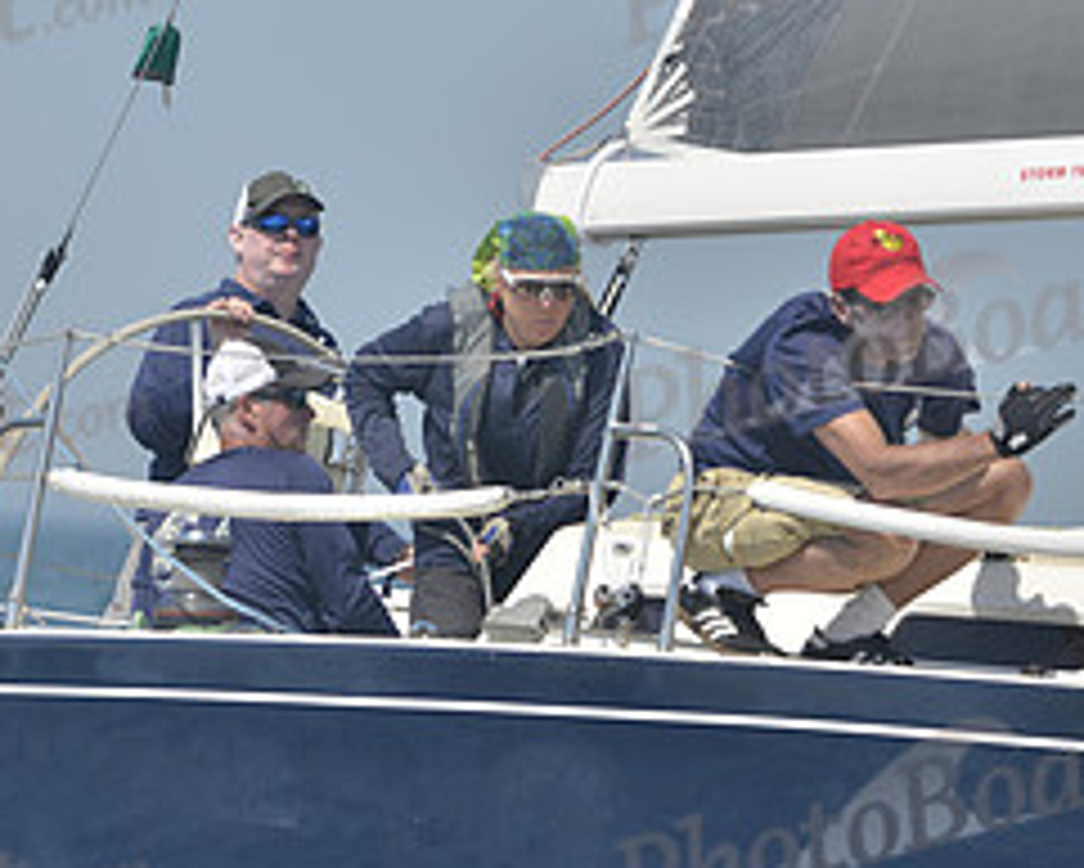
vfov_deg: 2.7
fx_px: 18102
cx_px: 387
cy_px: 641
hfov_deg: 3.4
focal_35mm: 564
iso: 280
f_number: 6.3
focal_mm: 250
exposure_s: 1/1000
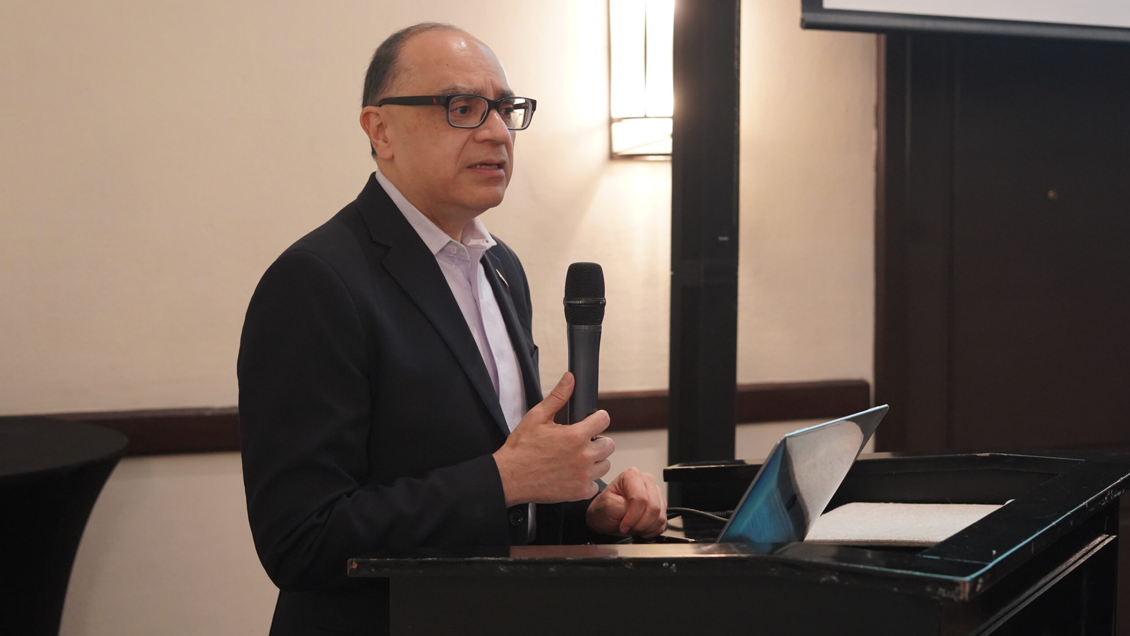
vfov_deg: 22.6
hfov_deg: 39.2
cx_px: 566
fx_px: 1588
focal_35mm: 53
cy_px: 305
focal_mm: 50
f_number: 4
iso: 5000
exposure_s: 1/160
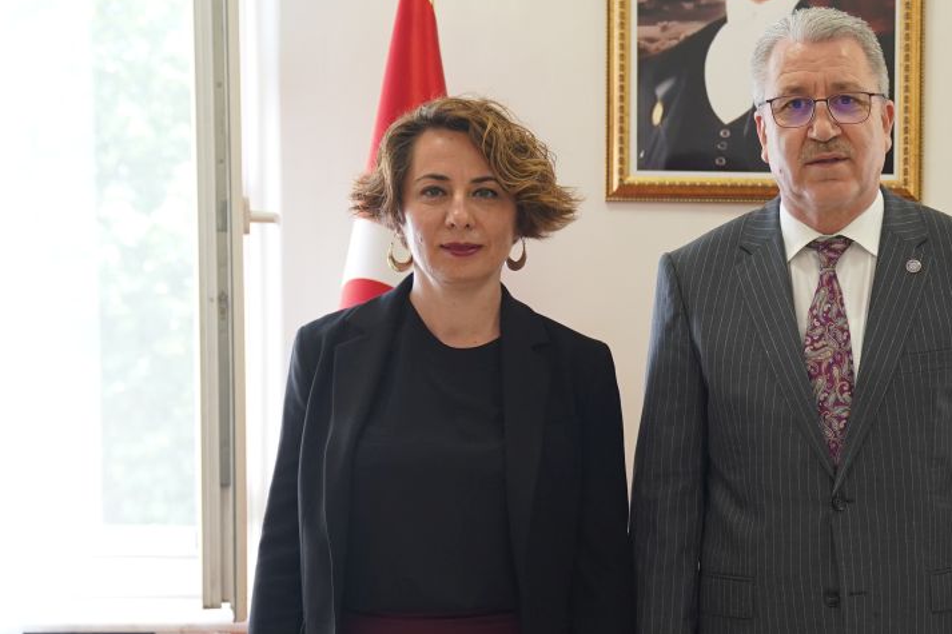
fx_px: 2115
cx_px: 976
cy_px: 420
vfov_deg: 17.0
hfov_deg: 24.1
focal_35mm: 80
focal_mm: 38
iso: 1250
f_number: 3.2
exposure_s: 1/200
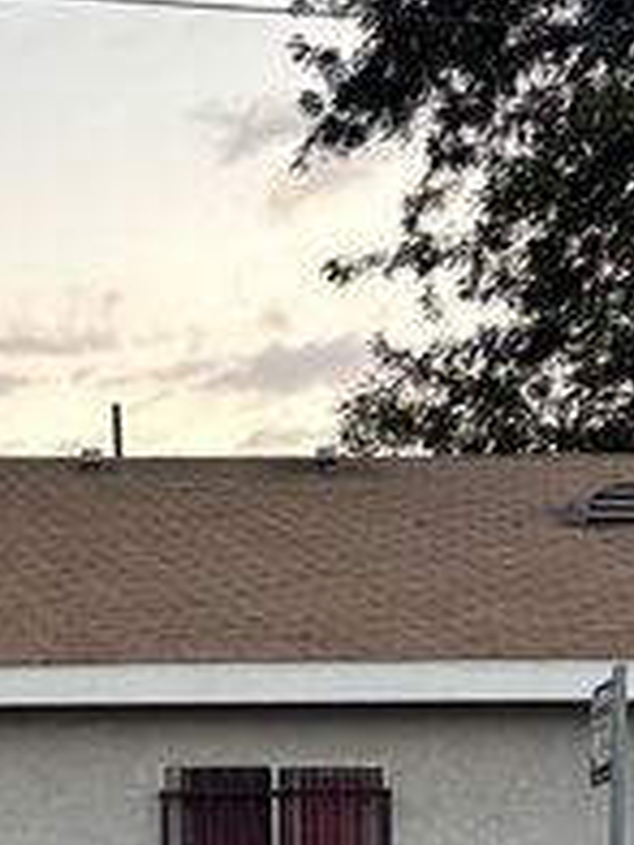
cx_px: -427
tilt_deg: +0.2
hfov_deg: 12.2
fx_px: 2759
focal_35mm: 113
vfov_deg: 16.8
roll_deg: +0.0
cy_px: 964
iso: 80
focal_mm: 5.96
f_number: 1.6
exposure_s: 1/121
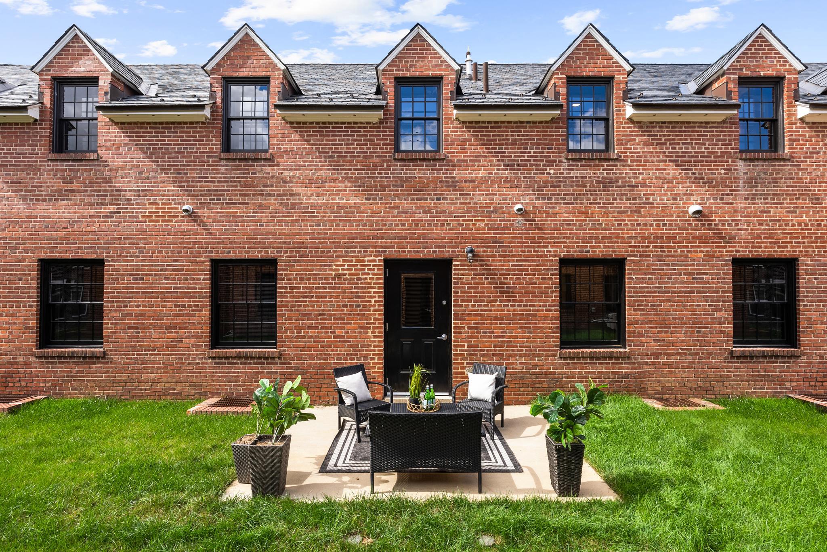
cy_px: 276
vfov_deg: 67.4
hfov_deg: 90.0
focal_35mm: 18
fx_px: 414
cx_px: 414
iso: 200
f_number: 8
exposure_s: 1/100
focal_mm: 18
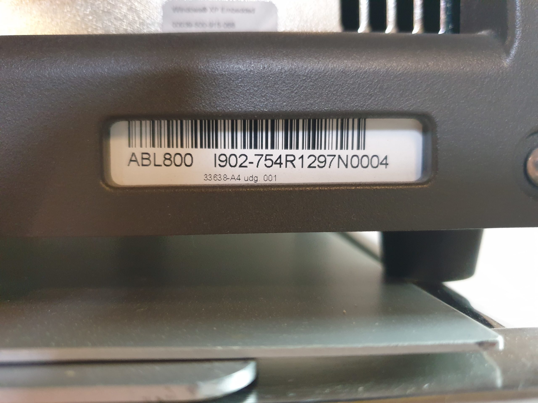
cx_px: 269
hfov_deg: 67.3
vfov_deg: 53.1
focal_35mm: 26
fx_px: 404
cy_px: 202
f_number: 1.5
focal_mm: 4.3
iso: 320
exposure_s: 1/50
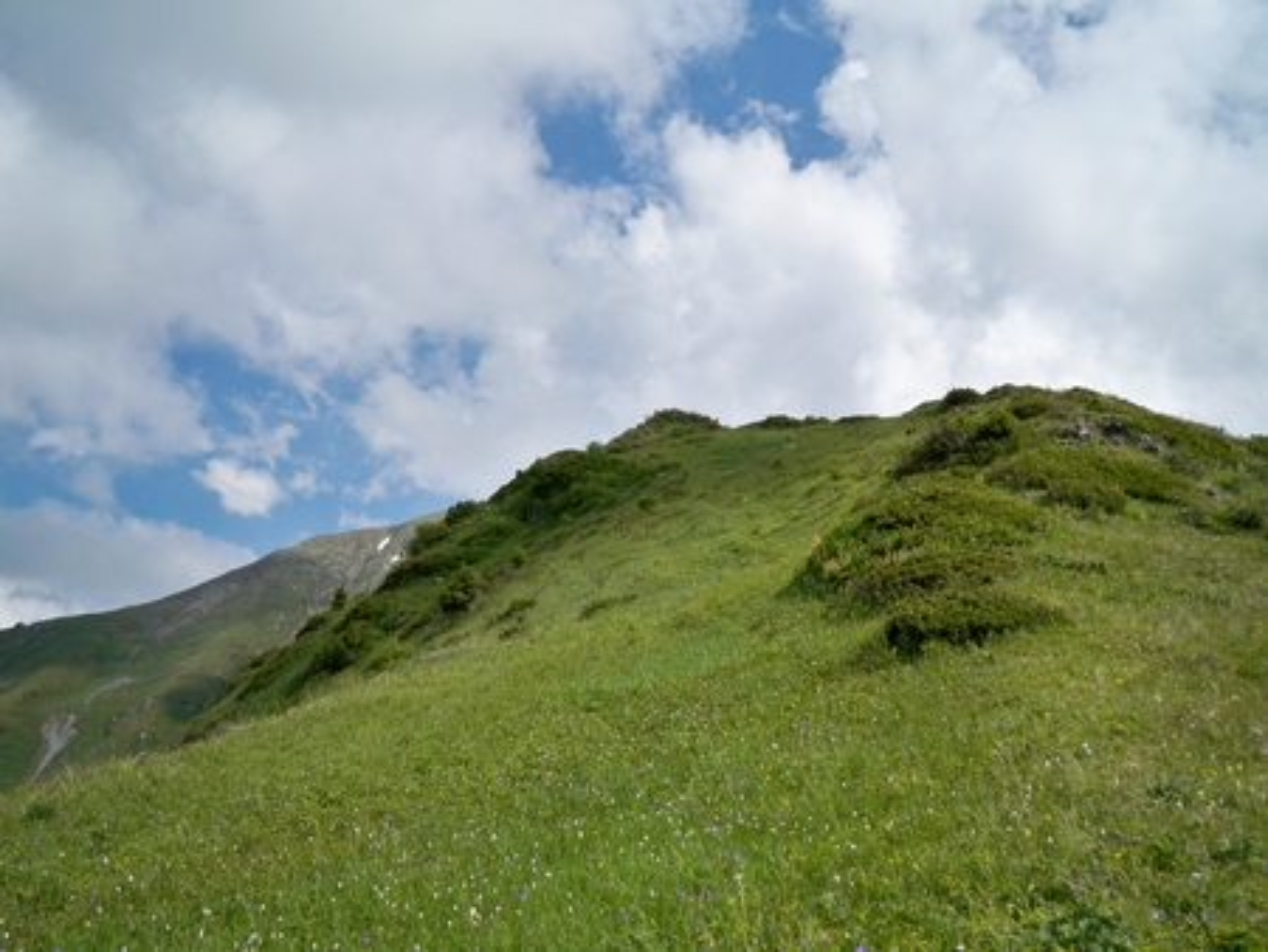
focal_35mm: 35
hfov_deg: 52.6
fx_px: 1283
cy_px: 476
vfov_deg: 40.7
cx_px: 634
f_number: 4.7
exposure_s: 1/800
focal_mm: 6.3
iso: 64
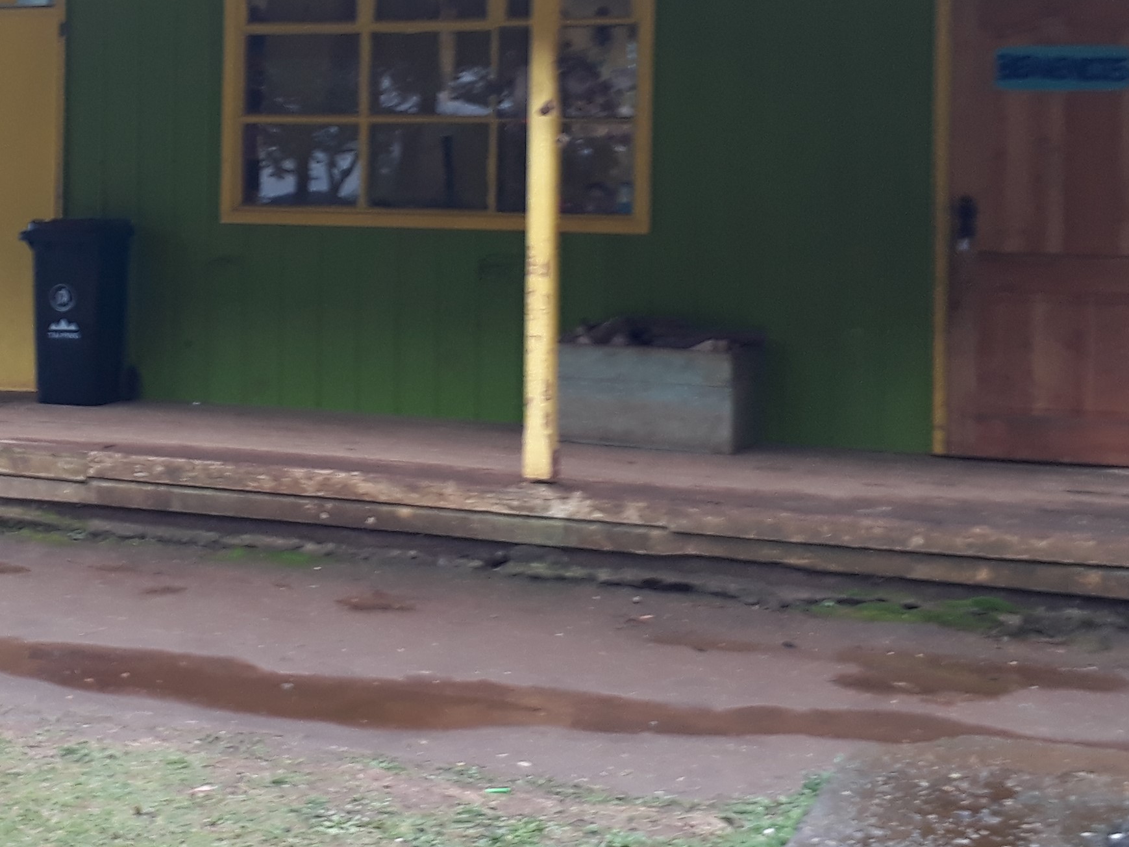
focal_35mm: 37
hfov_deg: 50.1
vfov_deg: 38.3
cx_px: 524
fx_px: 1207
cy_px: 287
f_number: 1.9
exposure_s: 1/33
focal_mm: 3.6
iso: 50
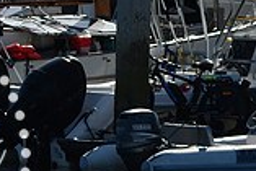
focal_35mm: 524
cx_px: -126
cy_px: 156
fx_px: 3730
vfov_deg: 2.6
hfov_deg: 3.9
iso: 100
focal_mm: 95
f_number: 8
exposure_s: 1/500
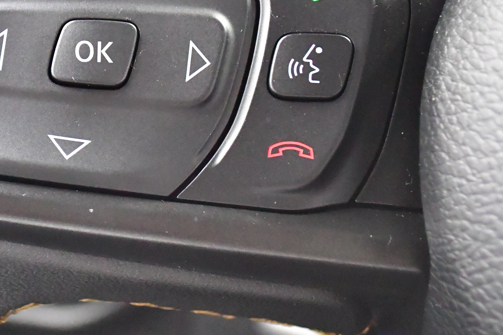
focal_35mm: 97
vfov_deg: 14.1
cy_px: 110
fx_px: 1355
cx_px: 114
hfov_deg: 20.8
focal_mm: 36
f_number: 5
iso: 14400
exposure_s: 1/40
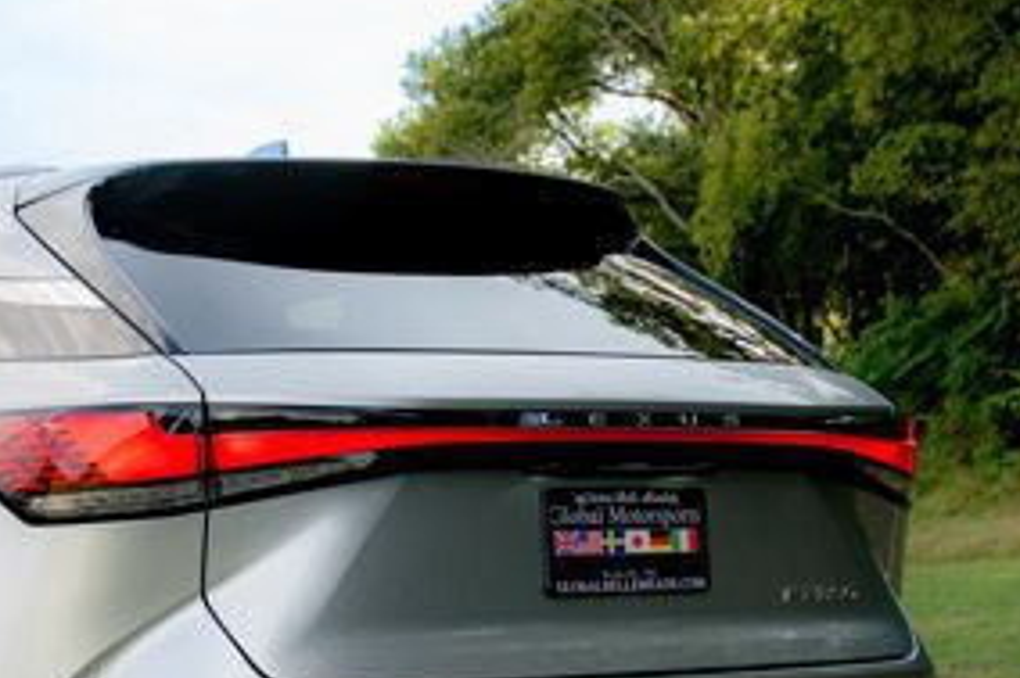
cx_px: 82
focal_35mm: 81
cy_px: 626
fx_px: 2294
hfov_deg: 24.3
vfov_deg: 16.6
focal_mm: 32
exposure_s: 1/500
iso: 500
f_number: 5.6
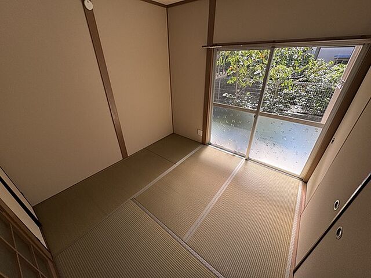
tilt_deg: -27.5
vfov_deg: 85.7
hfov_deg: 102.1
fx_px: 150
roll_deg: +1.2
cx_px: 186
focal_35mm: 14
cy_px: 139
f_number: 2.2
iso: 40
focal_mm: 2.22
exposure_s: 1/214
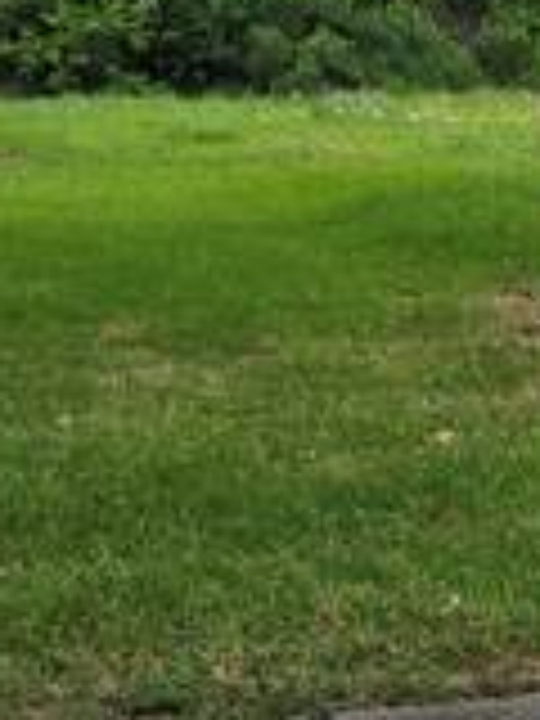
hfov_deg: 10.0
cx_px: 1071
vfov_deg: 14.3
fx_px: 2870
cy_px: 292
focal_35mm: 138
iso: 32
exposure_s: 1/2921
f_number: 1.8
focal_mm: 5.4
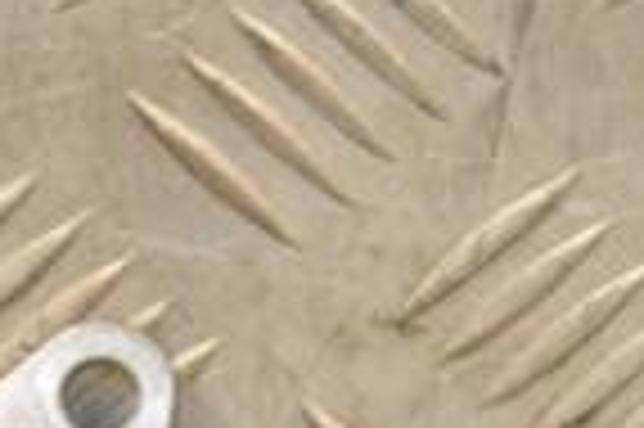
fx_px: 10149
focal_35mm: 568
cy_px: 734
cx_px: -257
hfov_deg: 3.6
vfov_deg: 2.4
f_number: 5.6
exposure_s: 1/160
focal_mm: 90
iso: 800
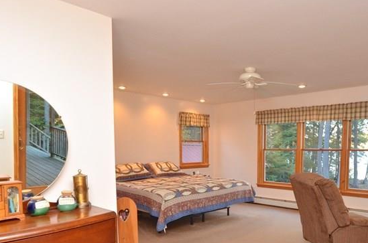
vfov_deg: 45.2
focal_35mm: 28
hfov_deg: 65.0
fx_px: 285
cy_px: 169
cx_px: 221
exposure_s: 1/60
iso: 1100
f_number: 5.6
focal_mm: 10
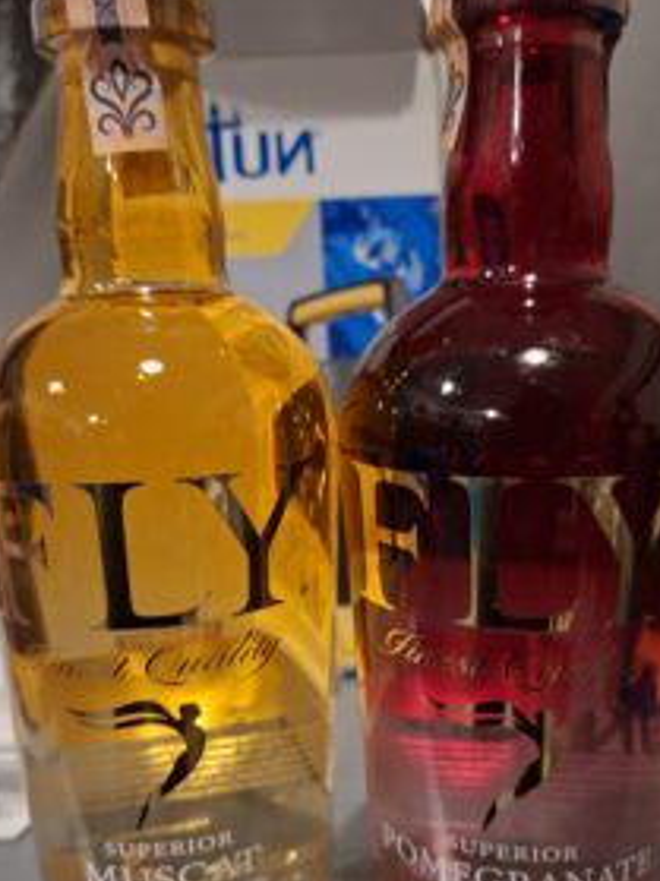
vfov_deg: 55.1
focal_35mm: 33
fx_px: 840
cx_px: 357
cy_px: 515
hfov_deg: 42.9
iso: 640
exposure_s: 1/25
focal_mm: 5.54
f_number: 1.8
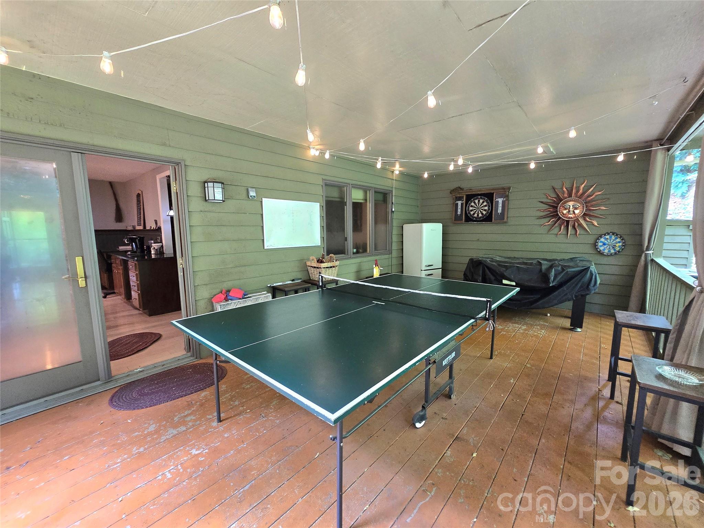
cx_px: 352
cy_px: 264
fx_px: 264
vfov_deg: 89.9
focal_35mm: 13
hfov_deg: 106.2
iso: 400
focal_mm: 2.2
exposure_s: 1/60.2
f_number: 2.2
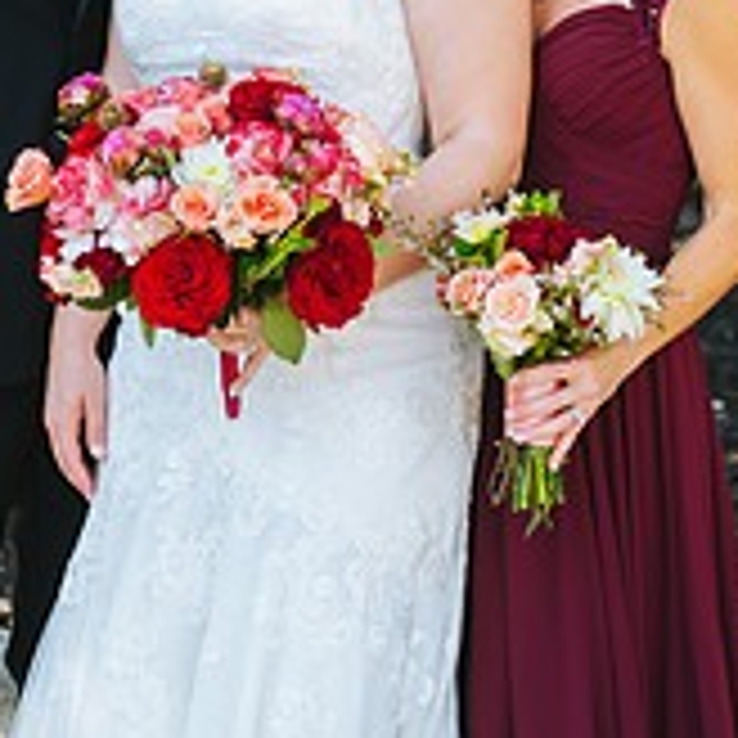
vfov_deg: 10.7
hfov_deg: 10.7
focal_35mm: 163
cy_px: 108
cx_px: 290
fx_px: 3932
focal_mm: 70
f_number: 3.5
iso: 320
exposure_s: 1/640
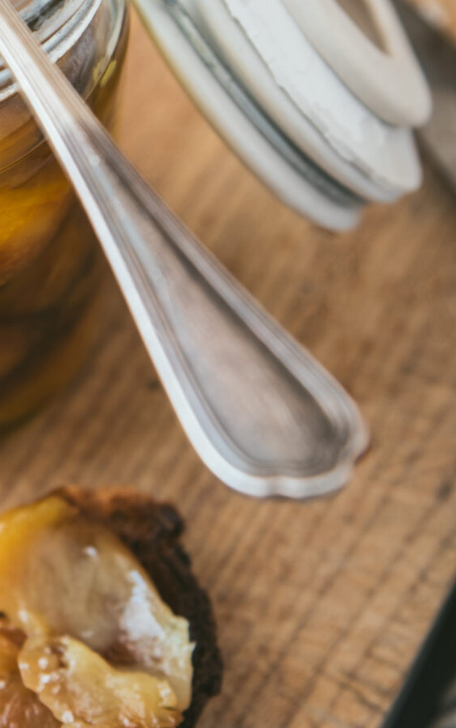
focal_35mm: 150
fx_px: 2981
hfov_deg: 8.6
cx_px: -141
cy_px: 167
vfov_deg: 13.9
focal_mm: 52
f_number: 4
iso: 100
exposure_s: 1/20
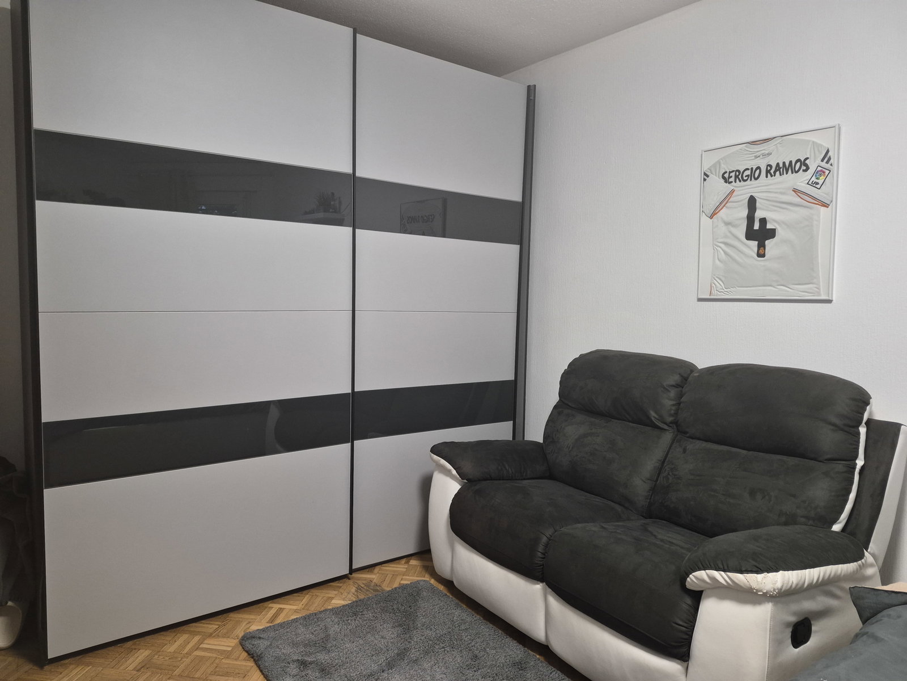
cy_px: 340
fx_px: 603
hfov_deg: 73.9
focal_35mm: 23
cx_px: 454
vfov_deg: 58.9
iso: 800
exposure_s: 1/100
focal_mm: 5.4
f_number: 1.8
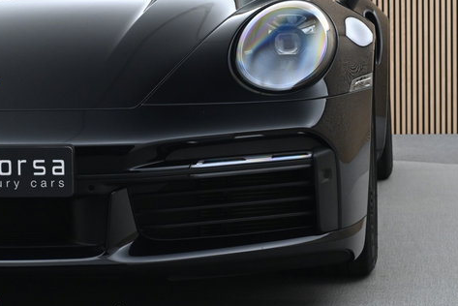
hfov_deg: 21.4
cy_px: 84
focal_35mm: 95
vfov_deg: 14.4
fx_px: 1207
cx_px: 328
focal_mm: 39
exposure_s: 1/60
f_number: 5.6
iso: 1100
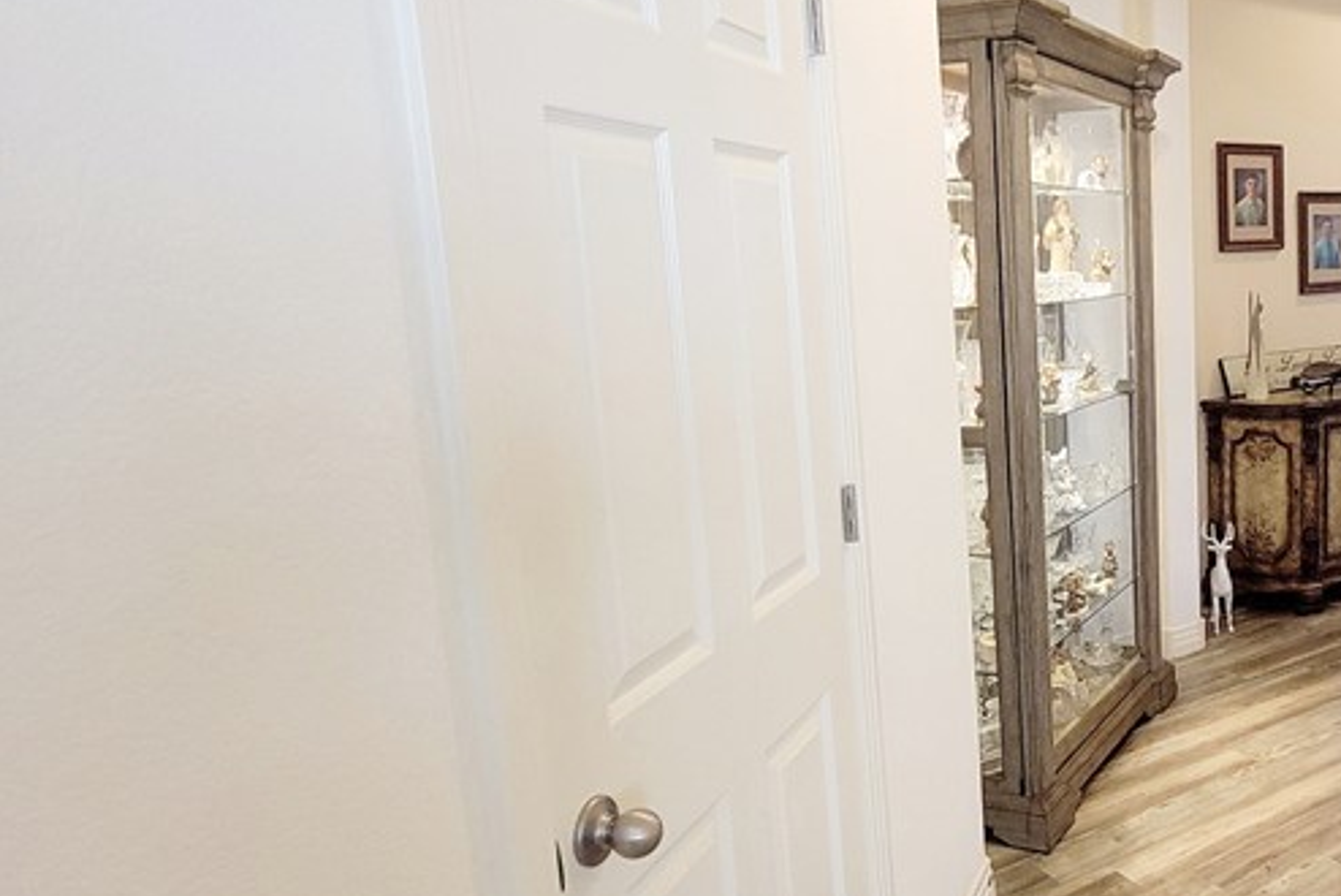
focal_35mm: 28
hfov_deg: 58.9
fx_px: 1044
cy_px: 415
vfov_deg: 46.4
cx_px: 1124
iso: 400
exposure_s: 1/60.2
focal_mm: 2.2
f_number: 2.2
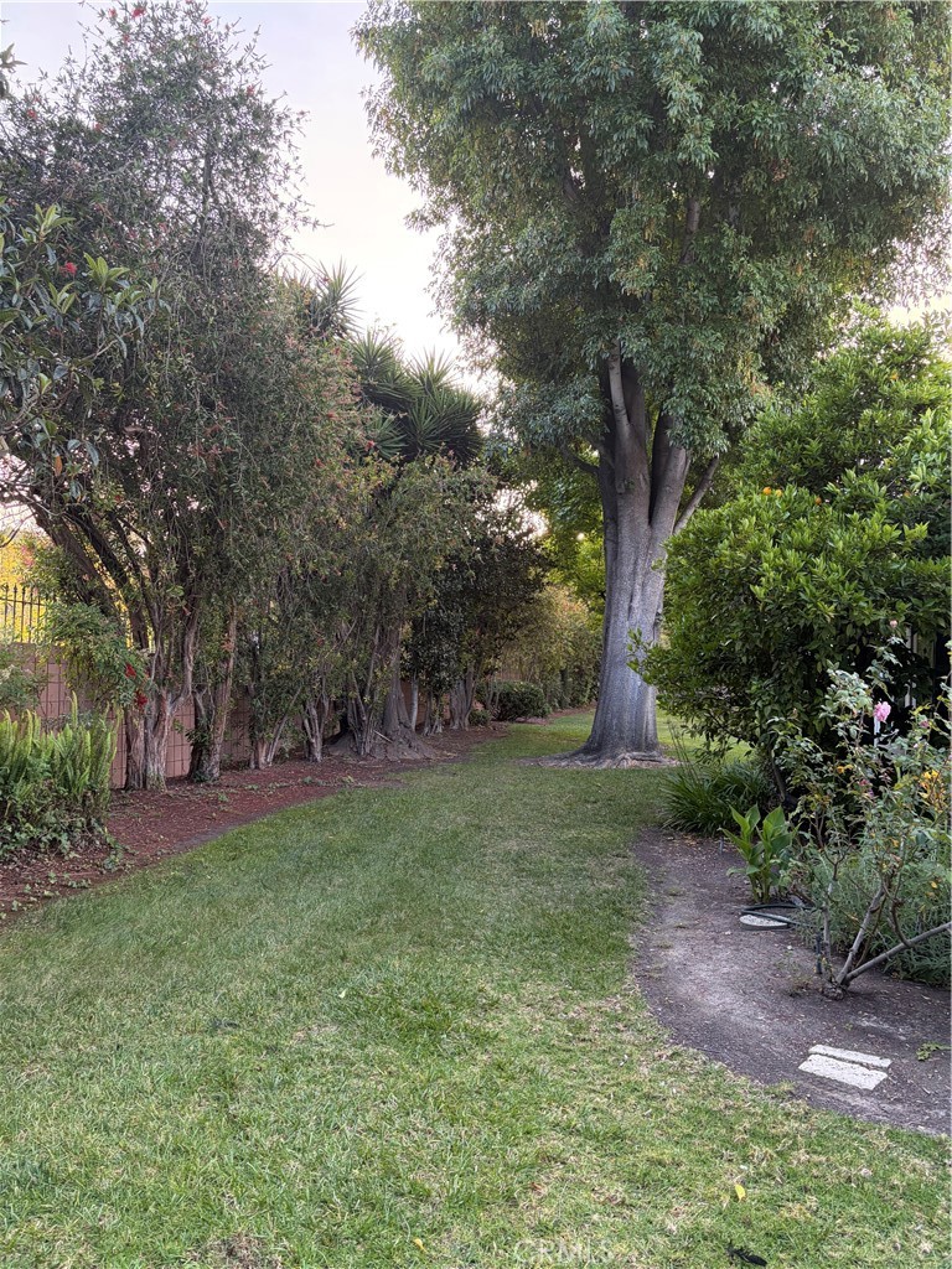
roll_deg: -3.6
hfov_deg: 53.1
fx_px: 953
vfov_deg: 67.3
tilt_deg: +2.7
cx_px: 476
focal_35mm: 26
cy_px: 634
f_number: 1.6
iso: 125
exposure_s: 1/154
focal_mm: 5.96
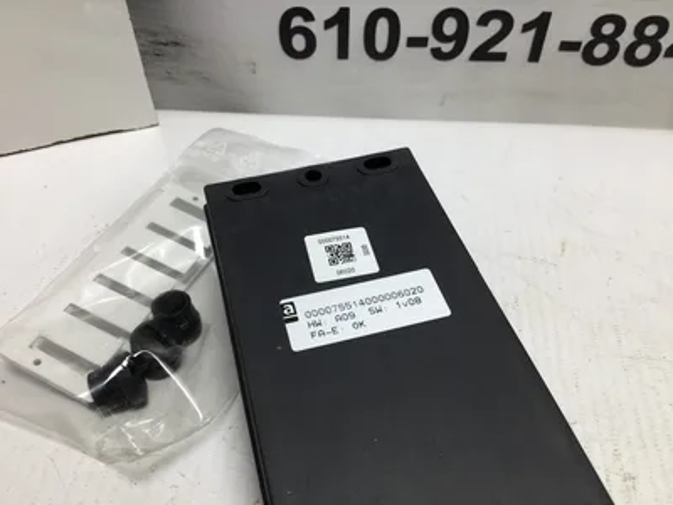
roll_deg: -2.2
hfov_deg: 58.4
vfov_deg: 45.4
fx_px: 603
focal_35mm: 31
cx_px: 336
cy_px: 252
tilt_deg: -44.6
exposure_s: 1/122
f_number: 2.4
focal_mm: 3.3
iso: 25
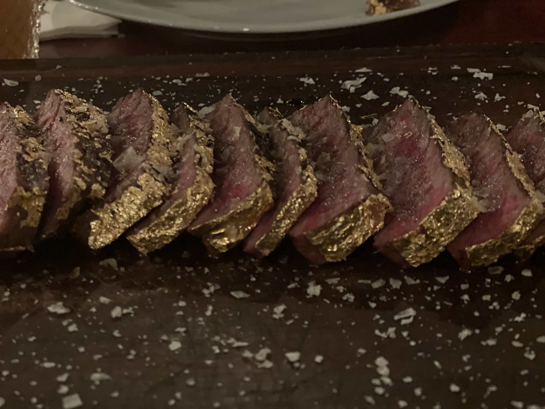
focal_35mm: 64
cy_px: 204
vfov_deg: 22.9
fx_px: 1008
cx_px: 272
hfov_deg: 30.3
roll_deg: +2.5
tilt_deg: -27.7
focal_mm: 7.5
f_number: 2.2
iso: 1600
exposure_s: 1/14
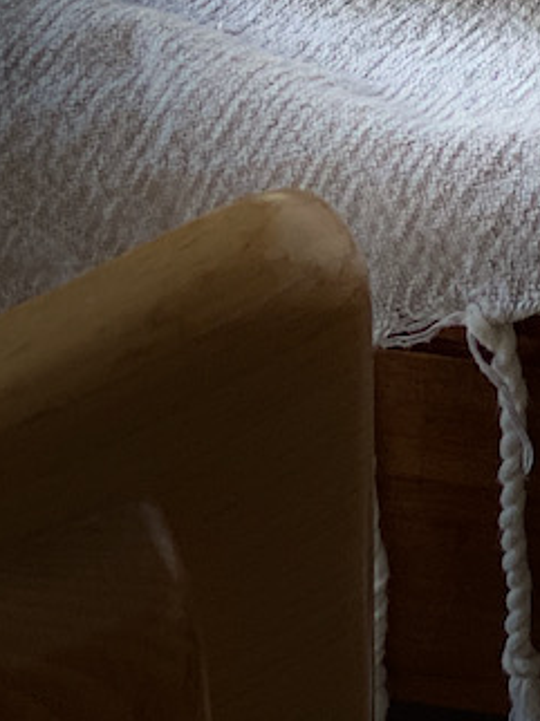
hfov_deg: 7.1
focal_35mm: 207
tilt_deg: -31.1
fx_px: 4311
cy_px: -564
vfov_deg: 9.1
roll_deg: +3.0
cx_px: 551
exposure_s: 1/122
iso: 160
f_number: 2
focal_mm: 6
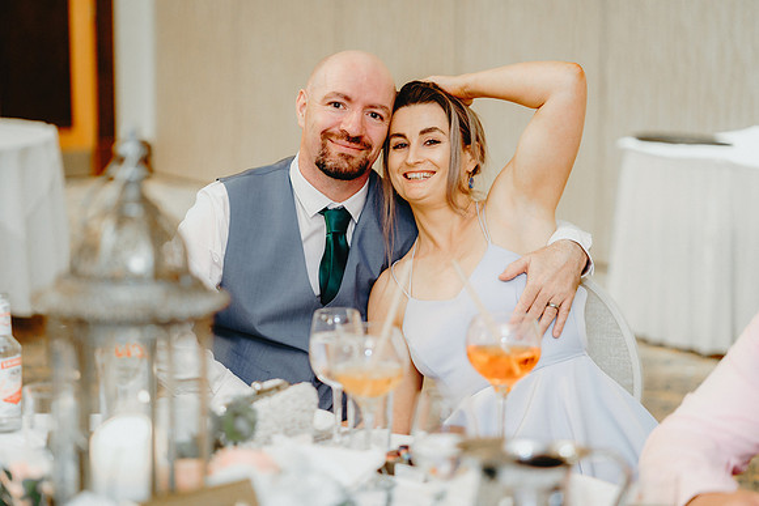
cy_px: 253
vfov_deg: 16.1
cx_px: 380
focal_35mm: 85
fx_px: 1792
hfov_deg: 23.9
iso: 2000
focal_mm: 85
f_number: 2.2
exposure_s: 1/125
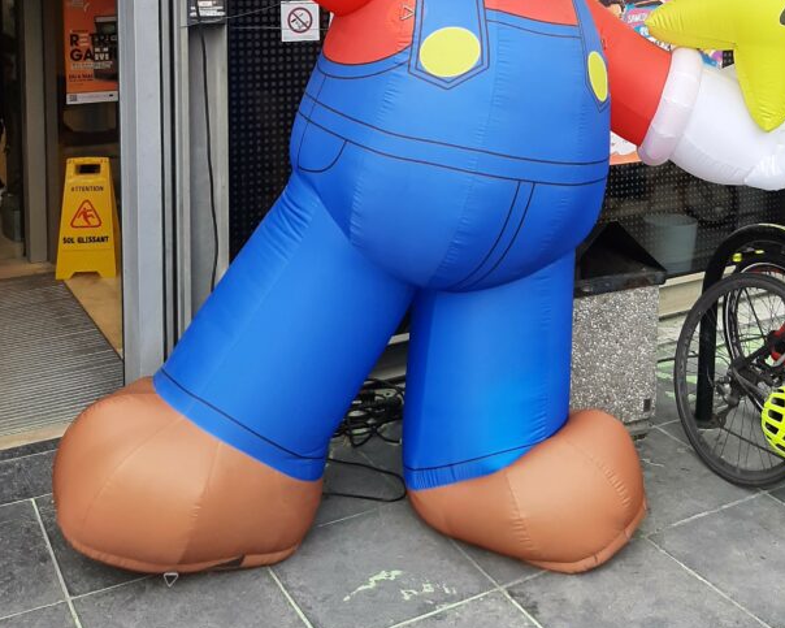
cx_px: 447
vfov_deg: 32.8
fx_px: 999
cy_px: 40
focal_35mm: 43
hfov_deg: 42.8
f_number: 1.7
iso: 40
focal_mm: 3.93
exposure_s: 1/272
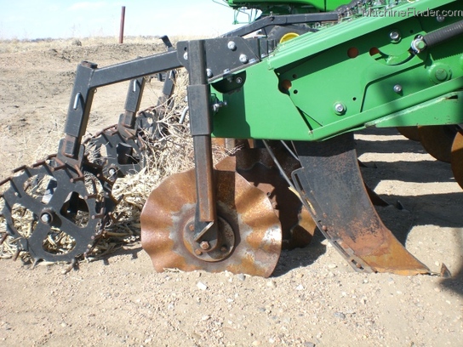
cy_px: 174
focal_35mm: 38
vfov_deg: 37.7
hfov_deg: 49.0
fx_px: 508
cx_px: 232
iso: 50
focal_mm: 6.3
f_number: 4.4
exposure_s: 1/250
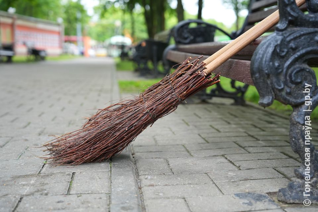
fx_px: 424
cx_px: 159
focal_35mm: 48
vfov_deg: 28.1
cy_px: 106
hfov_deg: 41.1
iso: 500
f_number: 2.8
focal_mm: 48
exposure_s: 1/320
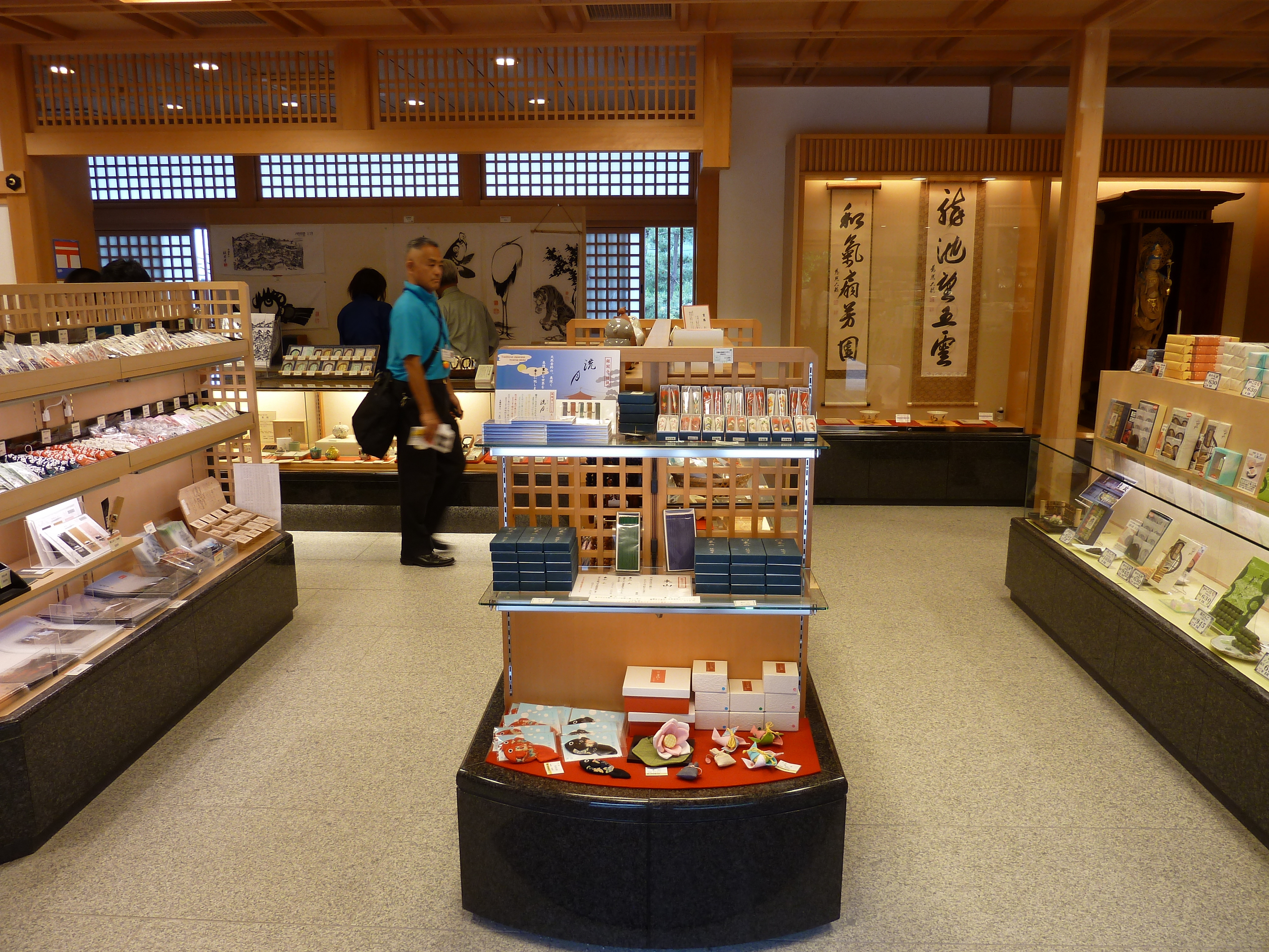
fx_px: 916
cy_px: 476
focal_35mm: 25
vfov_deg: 54.9
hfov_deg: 69.4
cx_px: 634
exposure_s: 1/30
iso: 80
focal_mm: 4.1
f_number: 3.3
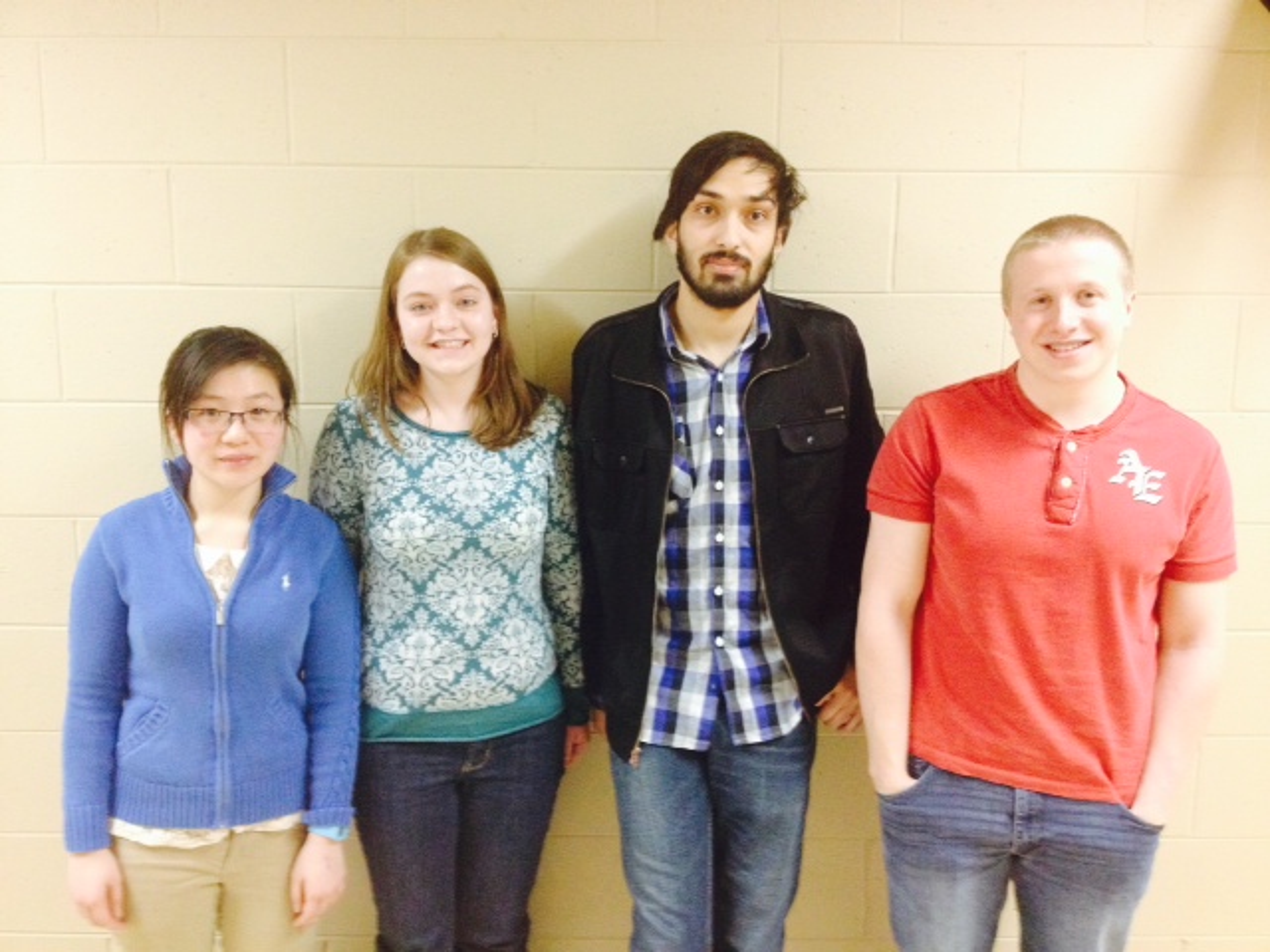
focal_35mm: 35
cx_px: 635
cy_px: 476
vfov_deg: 40.7
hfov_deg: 52.6
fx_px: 1284
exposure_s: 1/20
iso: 250
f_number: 2.4
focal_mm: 4.28
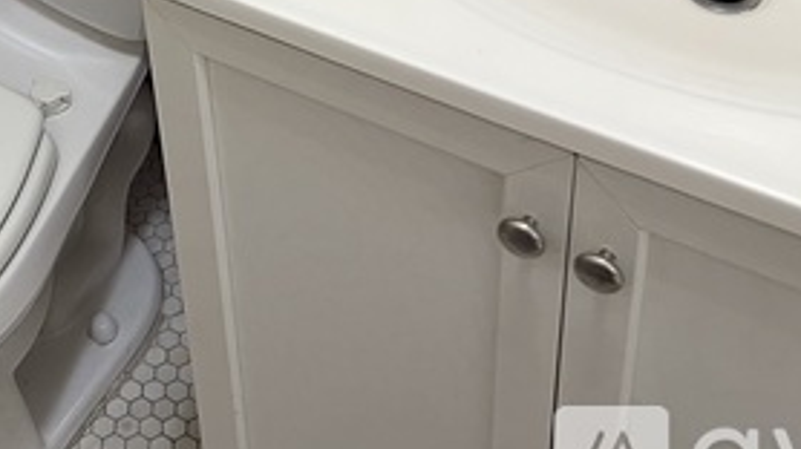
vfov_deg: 16.3
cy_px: -199
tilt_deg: -33.4
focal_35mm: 68
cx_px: 59
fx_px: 1443
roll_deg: +9.7
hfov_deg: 29.5
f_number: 1.5
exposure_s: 1/60
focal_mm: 5.7
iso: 125
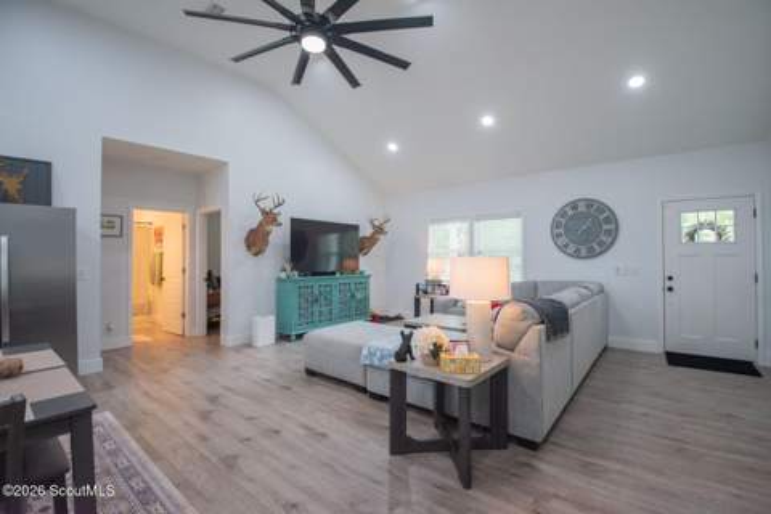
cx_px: 386
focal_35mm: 15
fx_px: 328
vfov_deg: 76.2
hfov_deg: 99.3
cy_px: 257
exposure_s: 1/200
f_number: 4
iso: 1250
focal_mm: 10
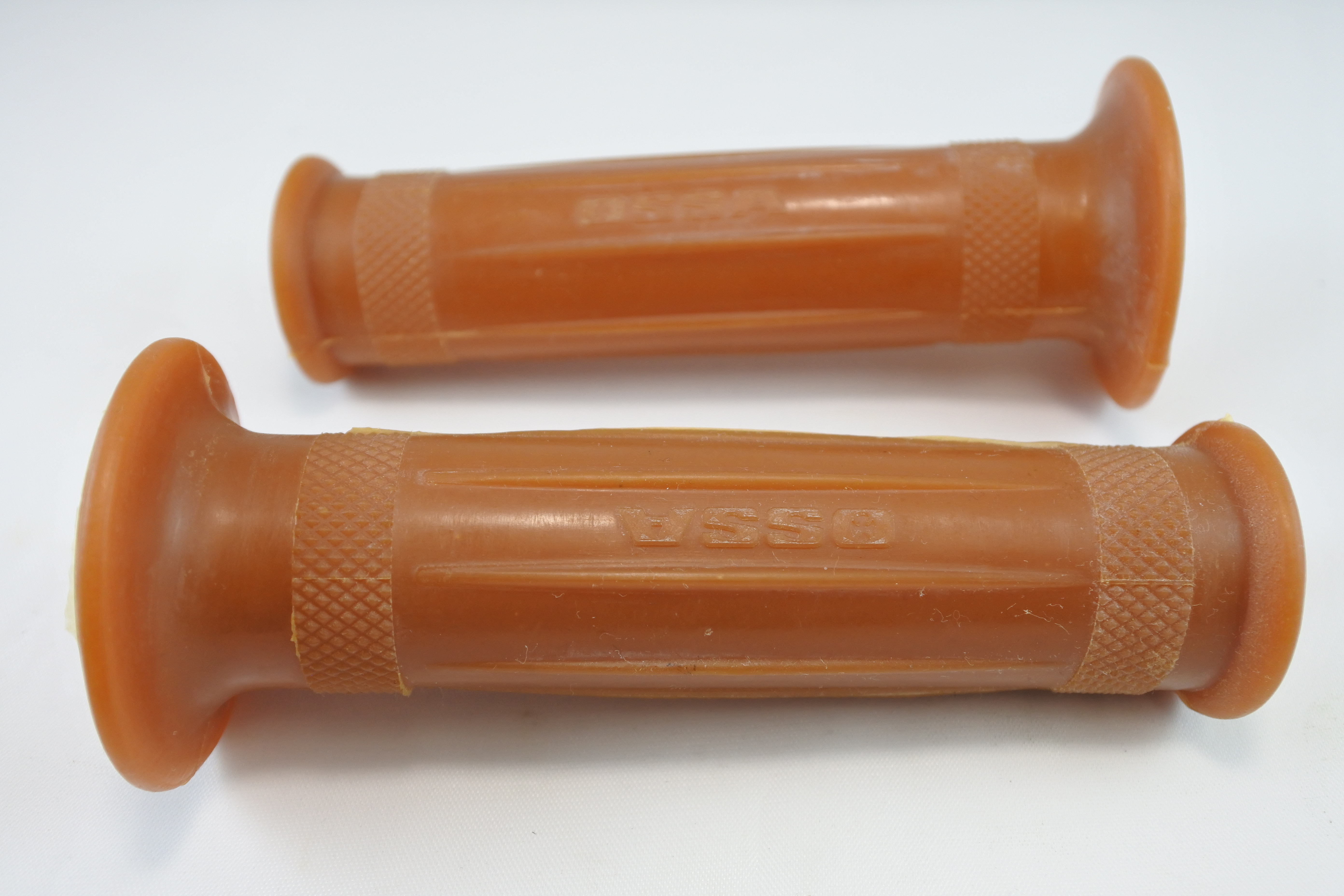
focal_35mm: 34
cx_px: 672
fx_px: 1269
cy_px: 448
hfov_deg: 55.8
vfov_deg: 38.9
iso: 400
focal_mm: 12.8
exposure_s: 1/160
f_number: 4
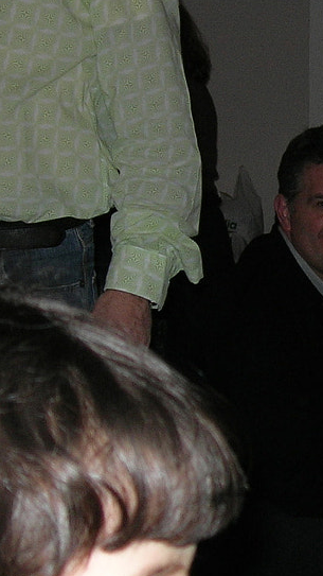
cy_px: 335
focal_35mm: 122
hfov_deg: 9.6
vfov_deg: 17.6
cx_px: 506
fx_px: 1860
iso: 64
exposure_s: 1/60.1
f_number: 2.8
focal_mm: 7.8
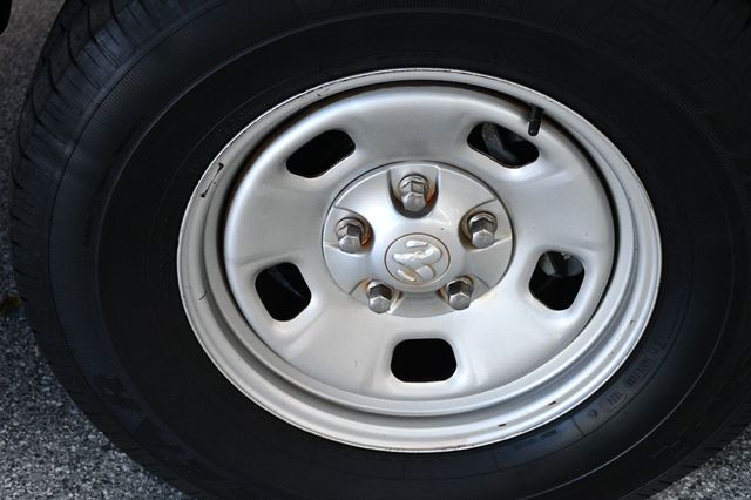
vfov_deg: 18.9
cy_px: 250
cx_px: 376
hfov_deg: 28.1
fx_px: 1501
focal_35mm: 72
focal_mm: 48
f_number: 4.5
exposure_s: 1/125
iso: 1800
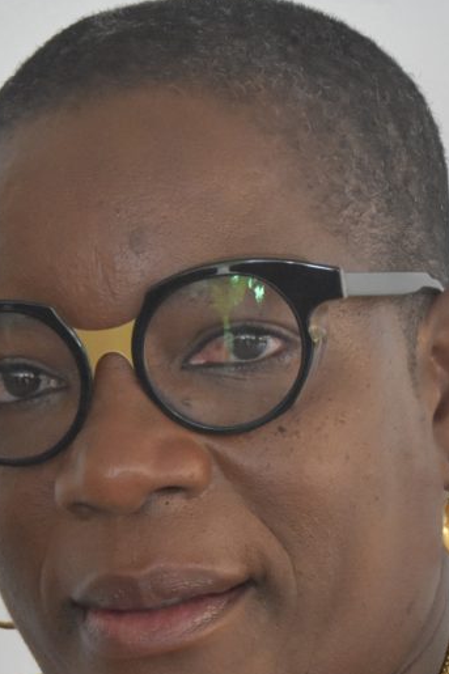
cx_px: 231
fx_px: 3238
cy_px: 547
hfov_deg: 7.9
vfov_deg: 11.8
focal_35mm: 173
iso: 2200
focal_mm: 58
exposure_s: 1/125
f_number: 5
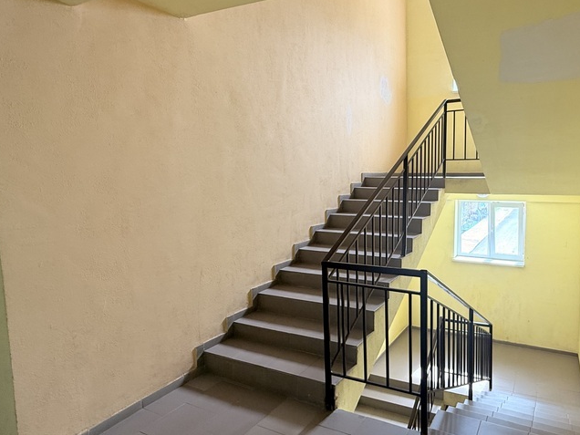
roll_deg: -0.3
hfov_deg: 73.0
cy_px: 208
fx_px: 369
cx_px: 406
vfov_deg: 61.1
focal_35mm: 22
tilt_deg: -4.6
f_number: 2.2
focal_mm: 2.22
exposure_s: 1/100
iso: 64
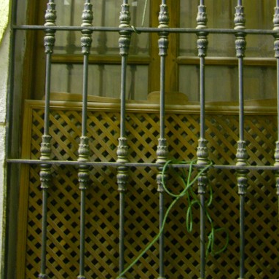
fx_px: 565
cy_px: 47
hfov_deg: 27.6
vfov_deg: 27.1
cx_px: 182
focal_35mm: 62
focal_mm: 8.9
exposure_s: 1.49
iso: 200
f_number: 2.8
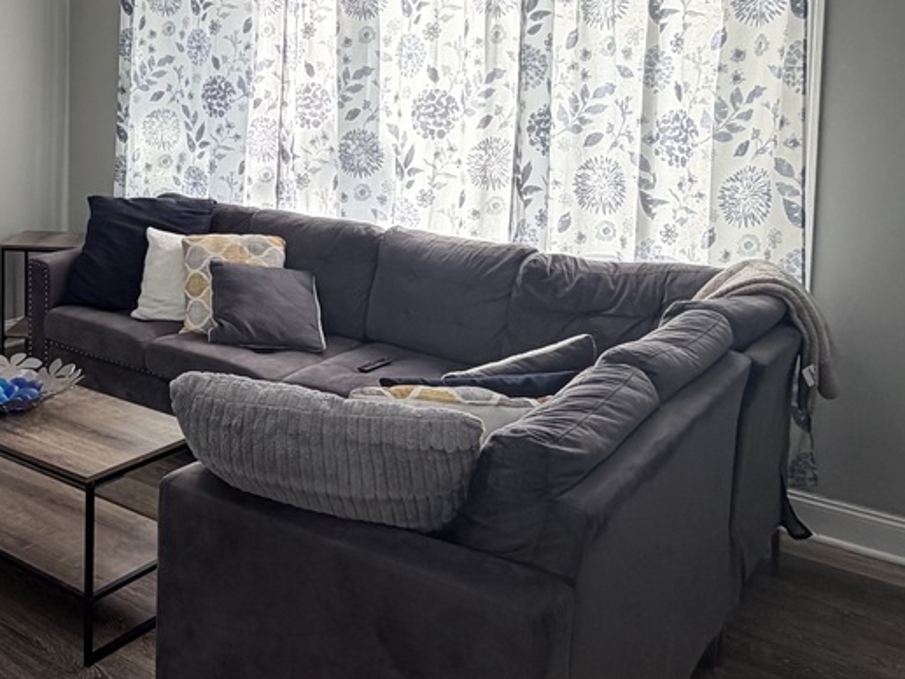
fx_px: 1020
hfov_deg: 45.5
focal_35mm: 39
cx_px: 184
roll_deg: -1.1
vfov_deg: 35.6
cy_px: 133
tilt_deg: -3.7
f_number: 2.2
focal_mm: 2.22
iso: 100
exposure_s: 1/120
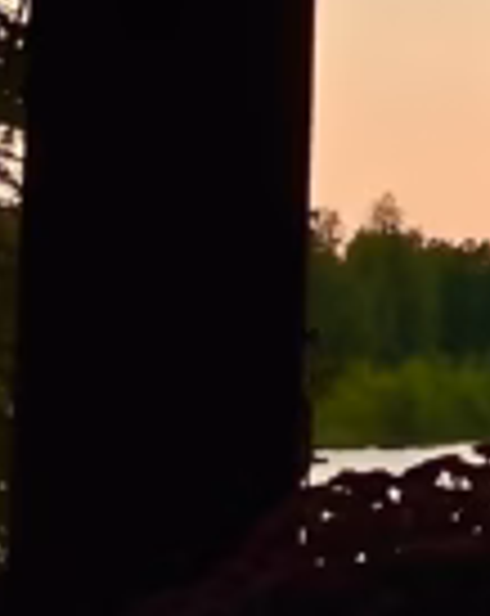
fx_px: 3729
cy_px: 184
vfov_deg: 9.4
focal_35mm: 205
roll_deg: +0.5
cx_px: 2234
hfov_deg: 5.9
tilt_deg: +2.2
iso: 32
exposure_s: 1/333
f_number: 1.8
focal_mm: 3.99
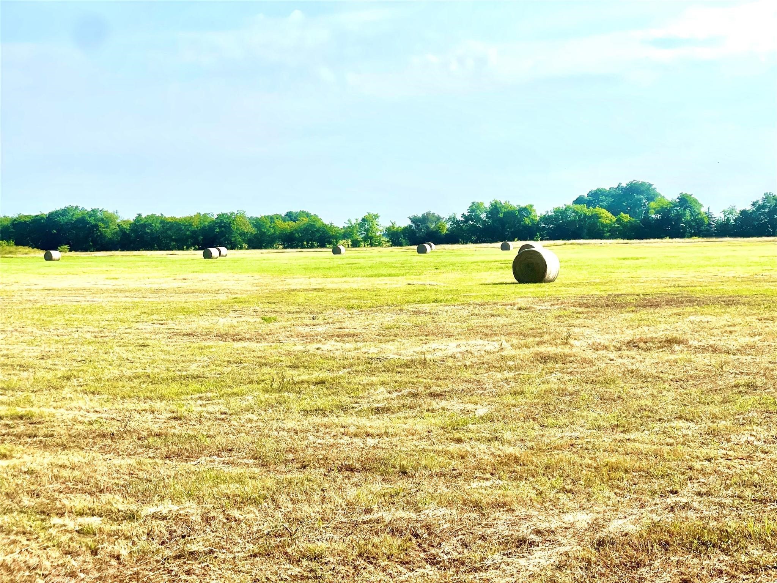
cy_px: 292
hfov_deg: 30.3
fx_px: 1437
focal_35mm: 64
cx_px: 388
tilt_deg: -2.8
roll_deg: +0.3
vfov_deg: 22.9
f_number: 2.2
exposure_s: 1/1845
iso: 20
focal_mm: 7.5
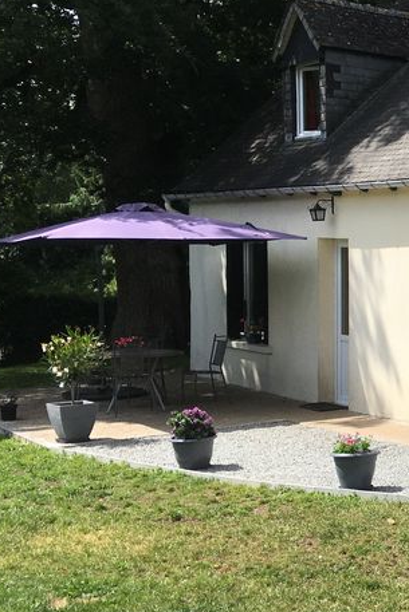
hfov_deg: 17.9
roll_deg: -1.3
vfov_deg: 30.5
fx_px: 1124
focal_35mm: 66
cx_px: 653
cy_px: 335
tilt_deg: -3.4
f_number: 2.2
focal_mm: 4.15
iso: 25
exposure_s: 1/1672
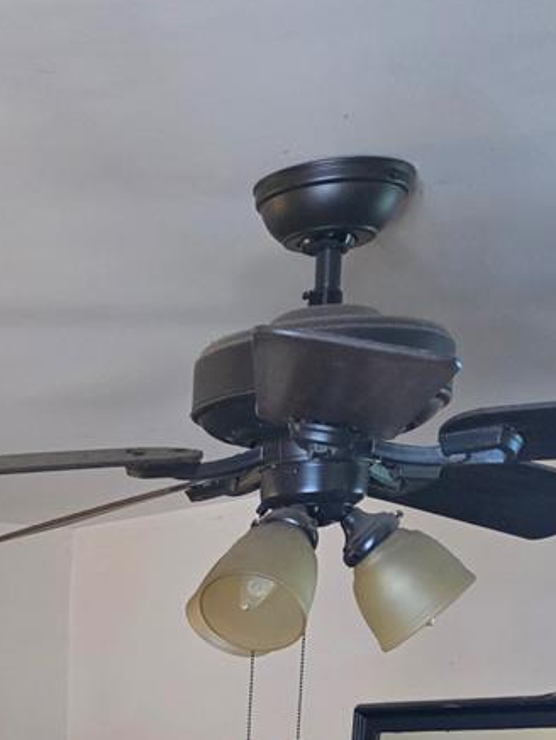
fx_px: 1691
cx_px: -238
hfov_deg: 17.1
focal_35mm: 79
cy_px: 1192
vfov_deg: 20.2
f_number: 1.7
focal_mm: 6.3
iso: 1000
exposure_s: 1/120
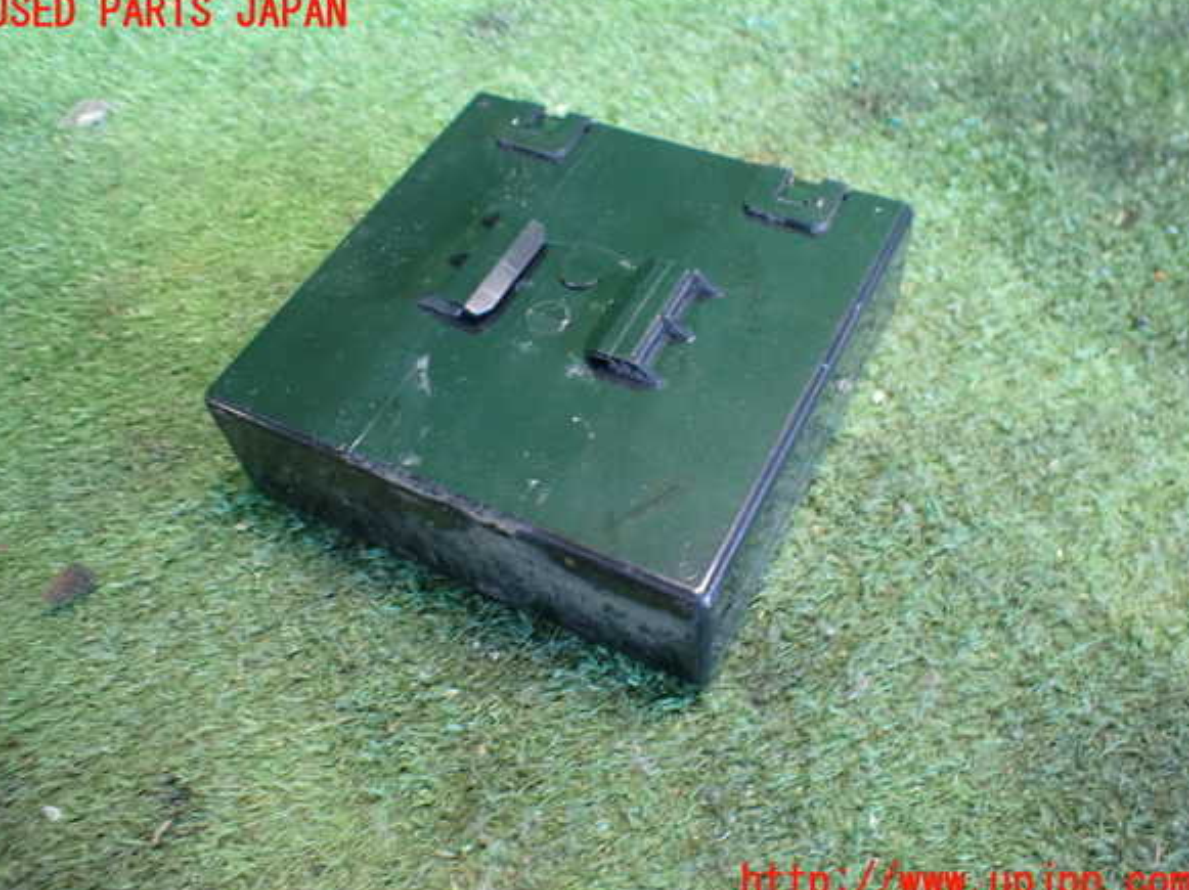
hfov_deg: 58.4
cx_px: 589
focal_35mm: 31
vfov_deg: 45.4
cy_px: 448
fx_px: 1064
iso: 800
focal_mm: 5.4
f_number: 2.3
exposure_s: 1/40
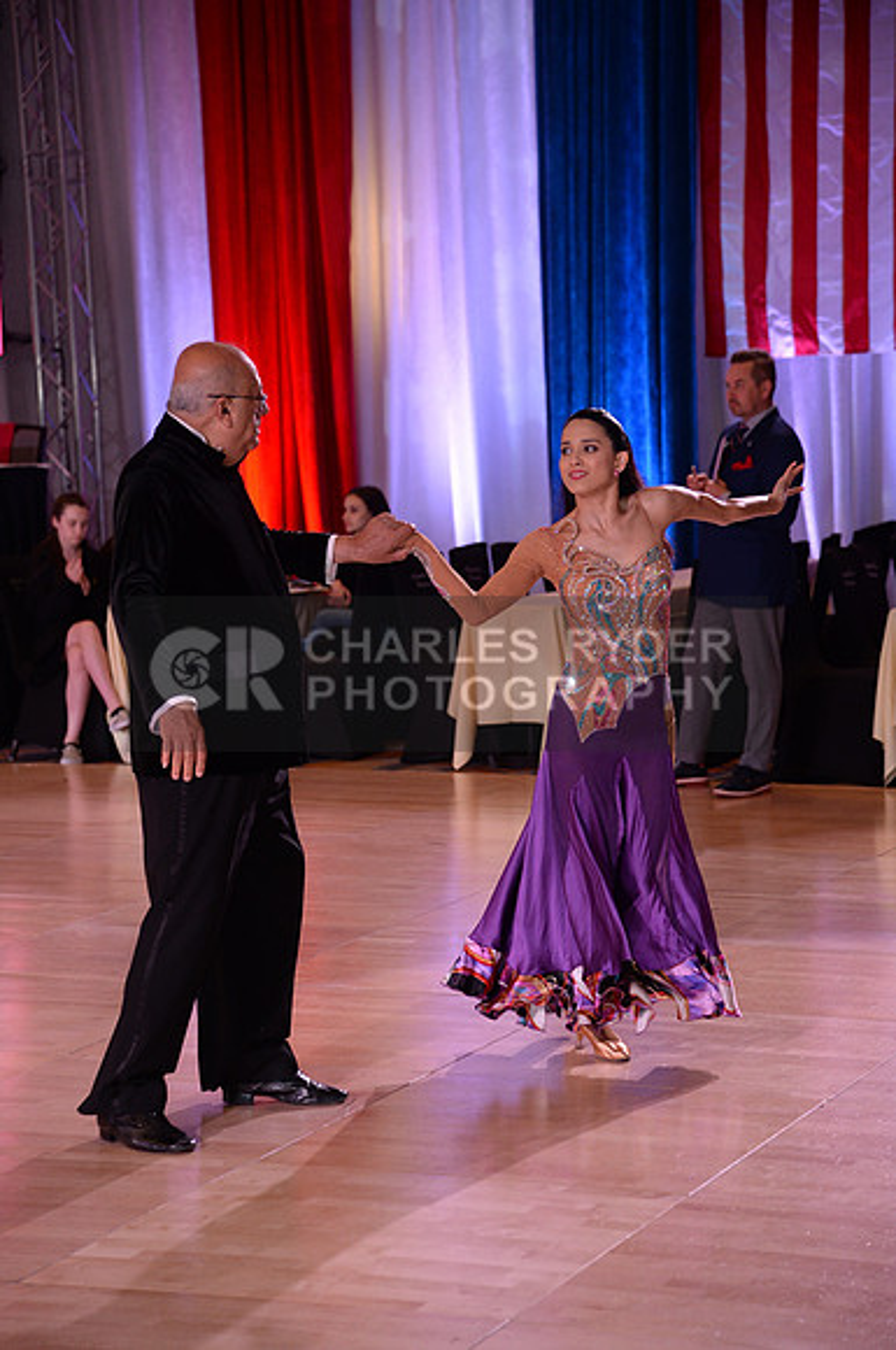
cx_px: 448
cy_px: 675
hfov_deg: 14.4
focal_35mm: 95
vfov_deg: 21.5
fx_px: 3557
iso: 1600
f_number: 4.5
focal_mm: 95
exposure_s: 1/250
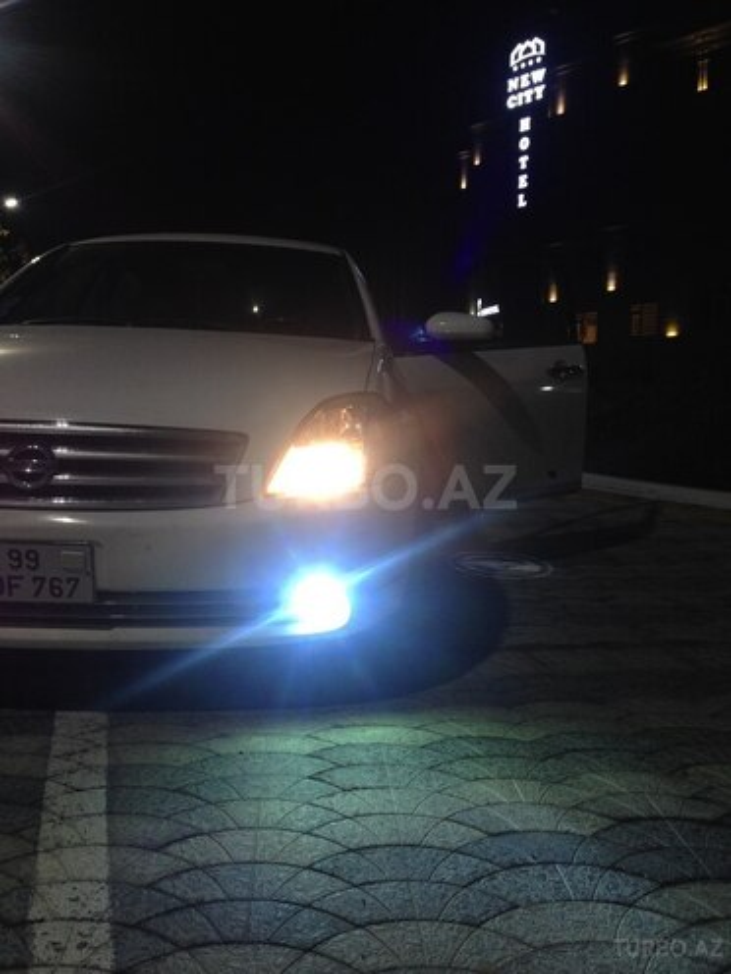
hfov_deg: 42.9
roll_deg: -1.6
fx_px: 929
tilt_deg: -2.1
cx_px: 366
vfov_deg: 55.4
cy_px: 487
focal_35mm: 33
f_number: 2.4
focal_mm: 4.12
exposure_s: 1/20
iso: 64
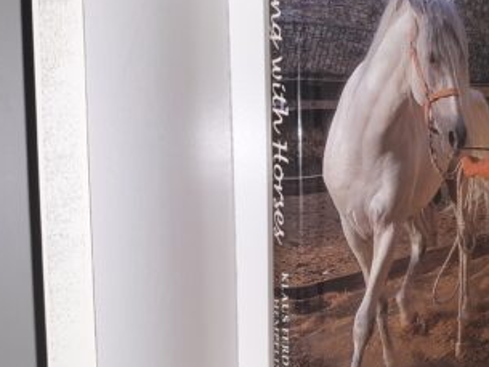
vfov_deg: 26.6
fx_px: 777
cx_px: 433
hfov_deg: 33.2
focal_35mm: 55
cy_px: 197
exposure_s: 1/60
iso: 40
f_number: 1.7
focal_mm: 3.7
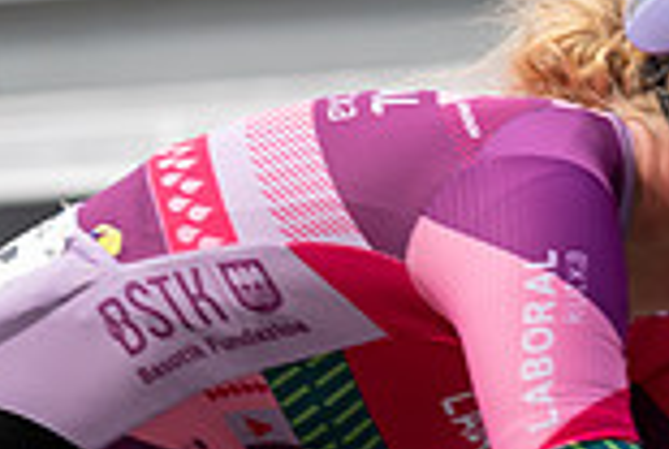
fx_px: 6126
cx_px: 129
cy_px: 145
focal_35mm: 329
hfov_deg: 6.2
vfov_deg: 4.2
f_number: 4
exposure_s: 1/1000
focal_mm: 88
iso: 320
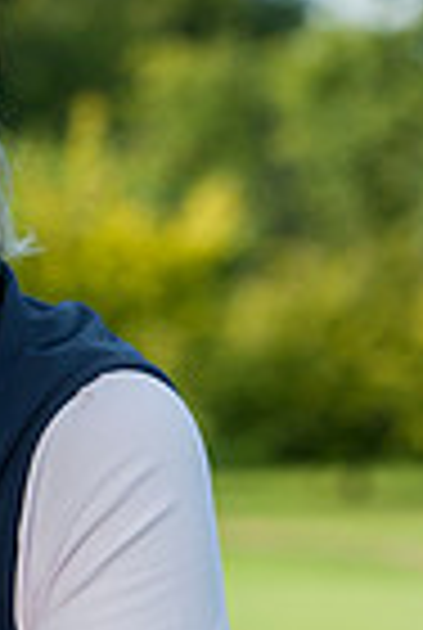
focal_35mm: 479
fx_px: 8400
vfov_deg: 4.3
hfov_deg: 2.8
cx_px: -868
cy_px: 648
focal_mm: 116
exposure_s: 1/400
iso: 250
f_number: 6.3
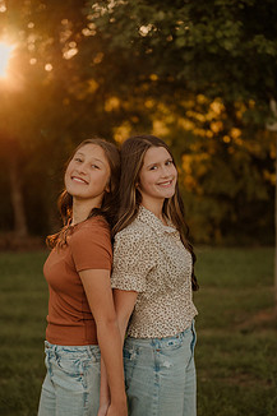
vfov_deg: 29.2
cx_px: 130
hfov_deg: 19.7
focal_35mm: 69
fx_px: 797
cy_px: 245
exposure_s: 1/640
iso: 250
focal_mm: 50
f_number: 2
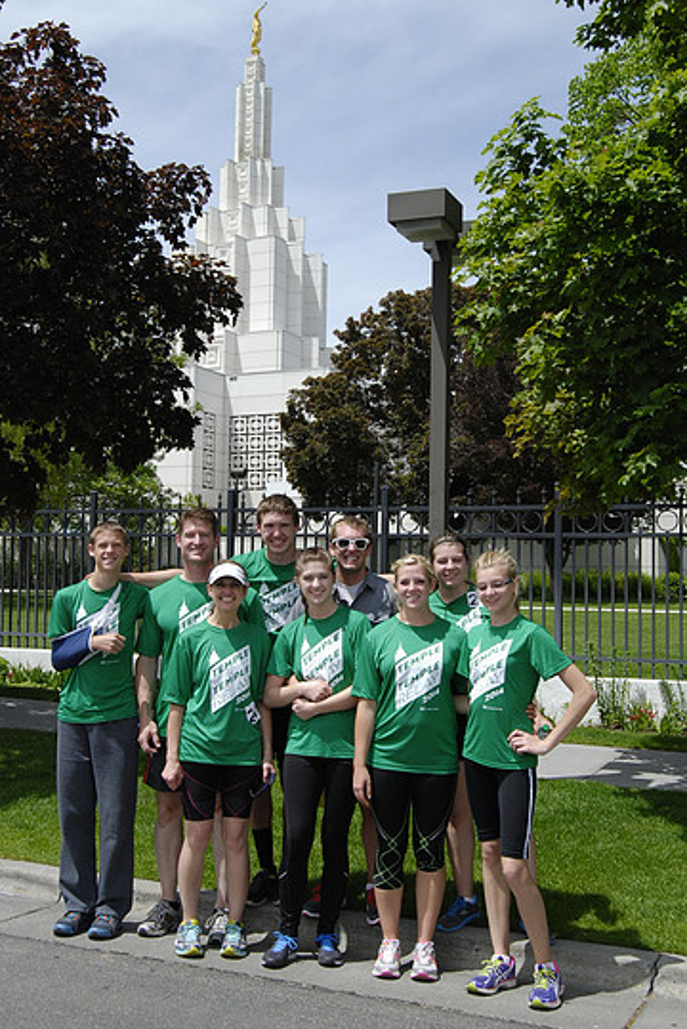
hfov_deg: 31.9
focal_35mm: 42
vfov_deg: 46.4
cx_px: 332
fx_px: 1201
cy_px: 512
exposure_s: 1/800
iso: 400
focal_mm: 26
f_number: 10
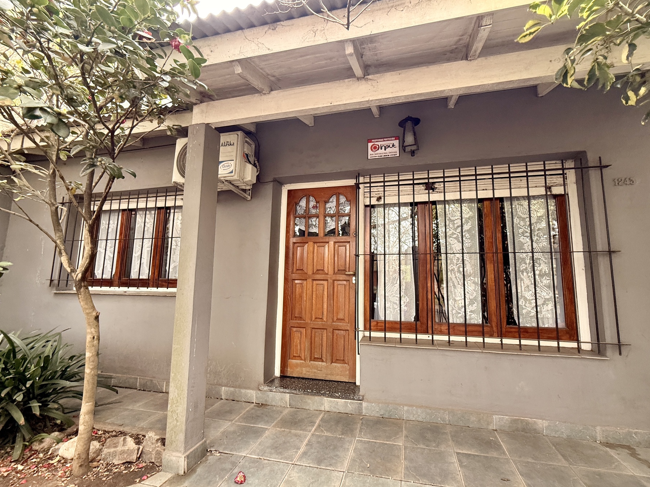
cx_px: 340
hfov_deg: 98.1
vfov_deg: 81.7
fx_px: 282
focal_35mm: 15
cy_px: 250
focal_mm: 2.22
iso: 200
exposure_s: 1/99
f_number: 2.2
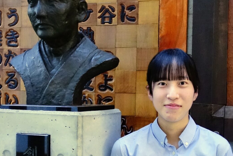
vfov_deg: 16.6
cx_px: 143
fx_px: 531
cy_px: 113
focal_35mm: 82
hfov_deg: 24.7
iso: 2000
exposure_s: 1/40
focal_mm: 12.32
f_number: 2.5
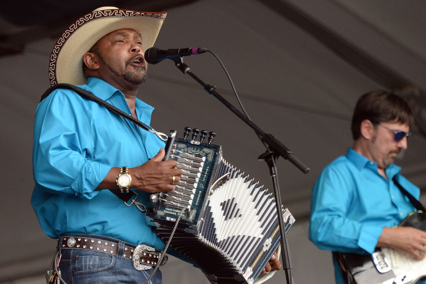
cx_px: 213
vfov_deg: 5.5
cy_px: 142
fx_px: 2959
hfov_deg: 8.2
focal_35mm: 250
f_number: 5.6
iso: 4000
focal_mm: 250
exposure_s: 1/2500
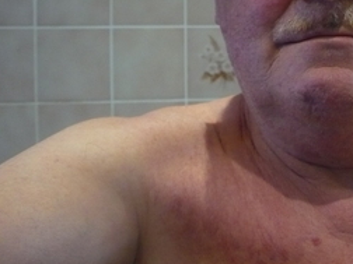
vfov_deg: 20.1
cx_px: 339
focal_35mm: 72
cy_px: 31
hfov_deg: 25.9
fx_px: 734
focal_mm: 6.1
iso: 250
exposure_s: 1/30
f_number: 2.8
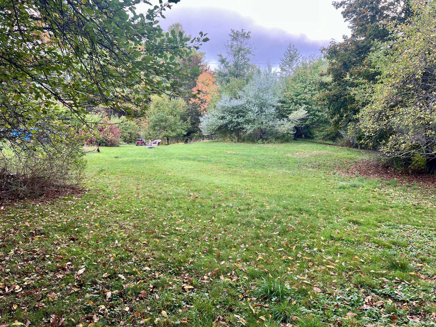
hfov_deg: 67.3
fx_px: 327
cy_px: 164
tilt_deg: -4.4
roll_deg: -1.6
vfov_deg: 53.1
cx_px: 218
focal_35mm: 26
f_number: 1.5
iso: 50
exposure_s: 1/427
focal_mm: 5.7
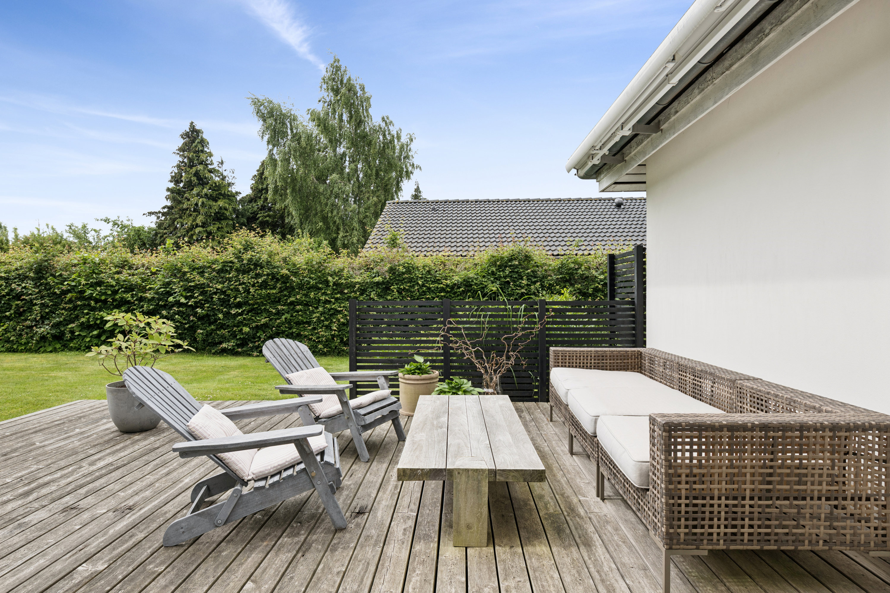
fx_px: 494
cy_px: 296
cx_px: 445
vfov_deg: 61.9
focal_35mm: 20
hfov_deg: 84.0
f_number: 7.1
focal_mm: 20
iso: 160
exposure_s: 1/320
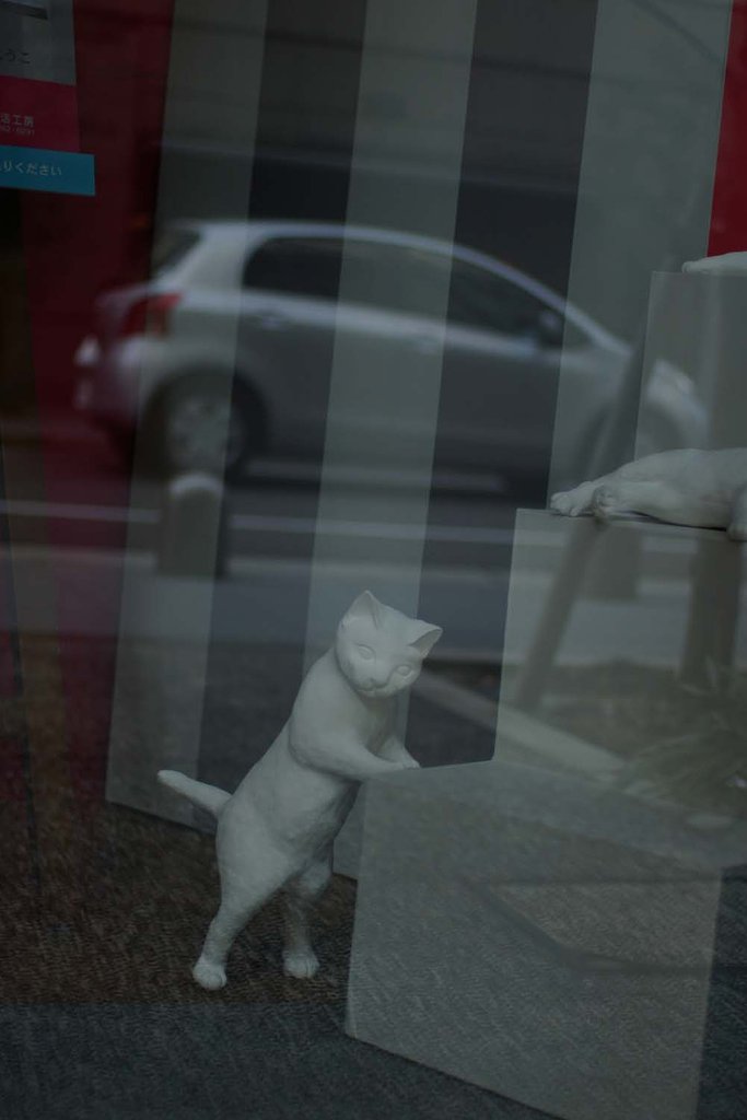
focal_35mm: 64
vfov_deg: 31.2
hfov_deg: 21.1
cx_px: 374
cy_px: 560
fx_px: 2007
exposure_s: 1/350
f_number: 1.9
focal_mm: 43
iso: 200
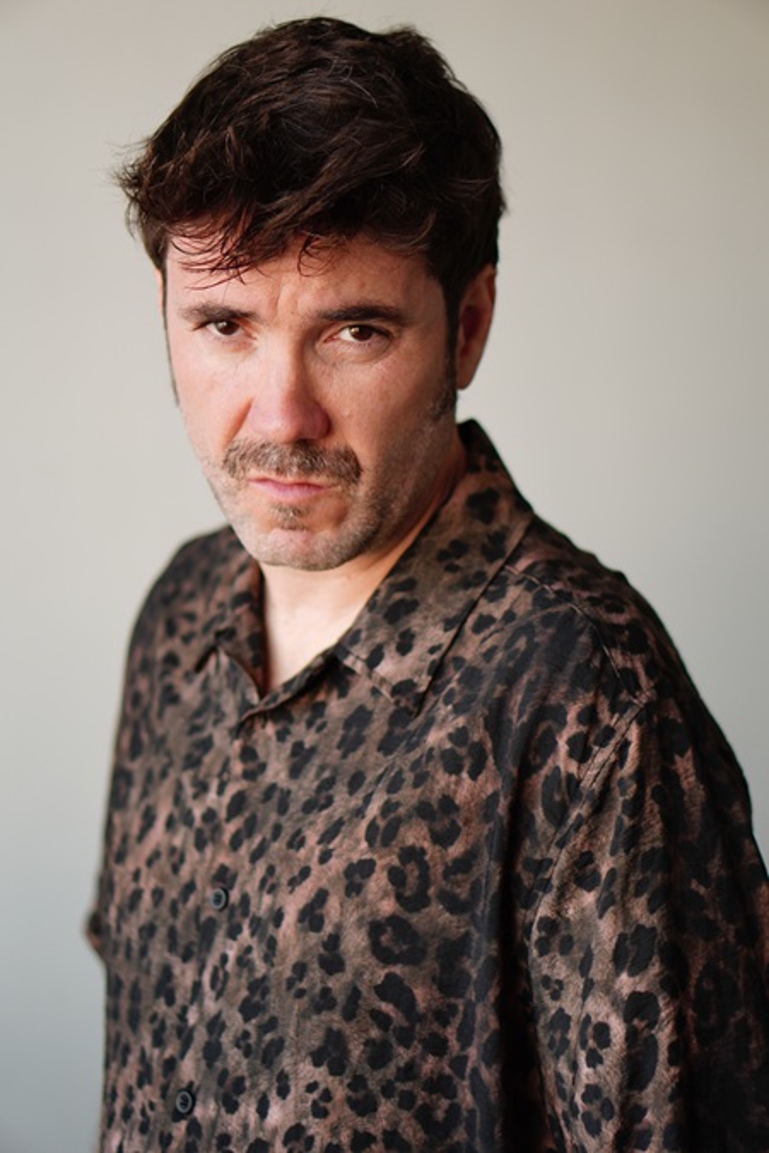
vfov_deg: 27.0
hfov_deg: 18.2
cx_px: 384
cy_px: 576
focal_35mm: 75
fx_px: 2403
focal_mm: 50
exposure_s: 1/125
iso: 80
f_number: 1.8
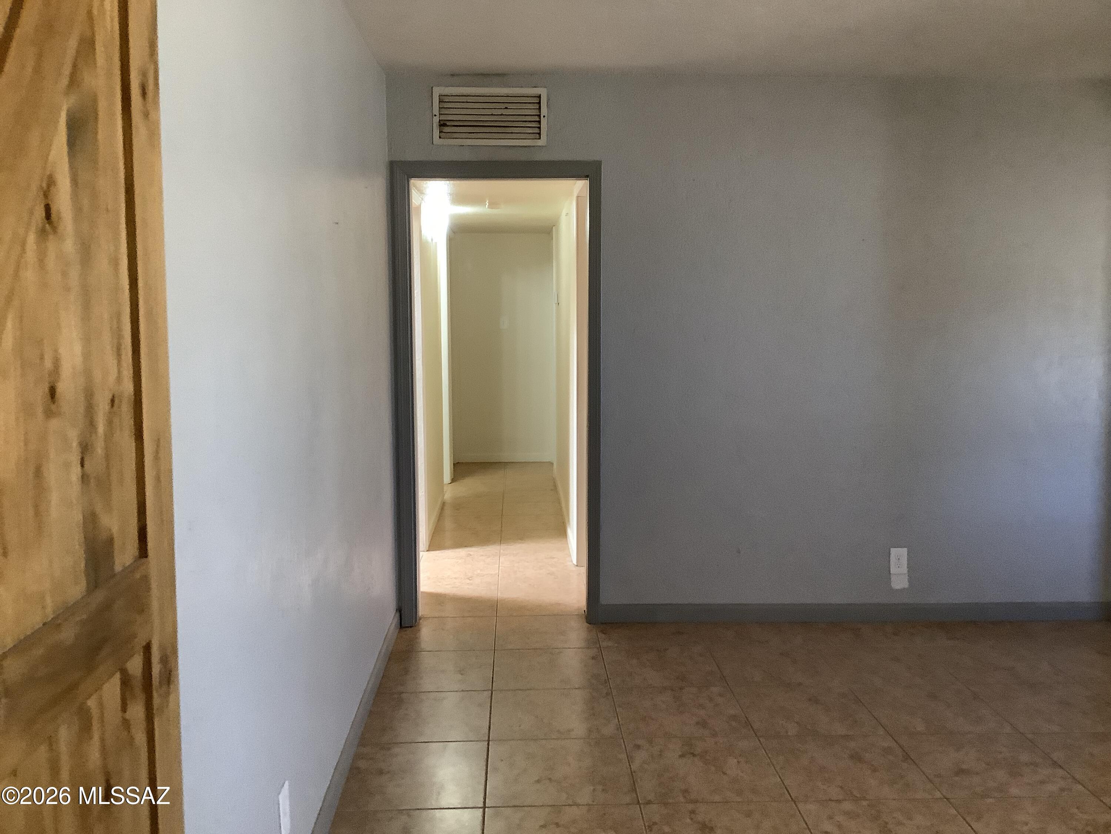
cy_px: 417
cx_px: 556
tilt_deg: -8.8
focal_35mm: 31
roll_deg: +1.7
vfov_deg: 45.4
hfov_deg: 58.4
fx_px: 995
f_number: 2.4
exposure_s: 1/33
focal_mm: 3.3
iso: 320
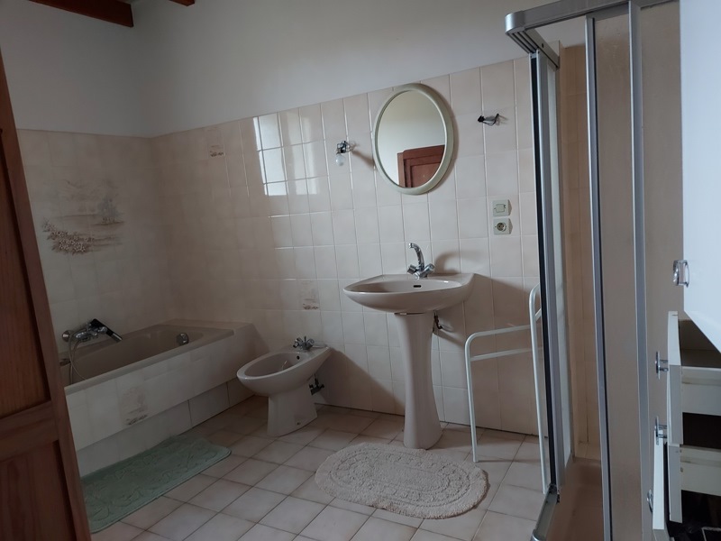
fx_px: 500
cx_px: 360
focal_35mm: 24
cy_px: 270
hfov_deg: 71.6
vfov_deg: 56.8
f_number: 1.8
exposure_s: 1/24
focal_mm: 5.23
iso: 250
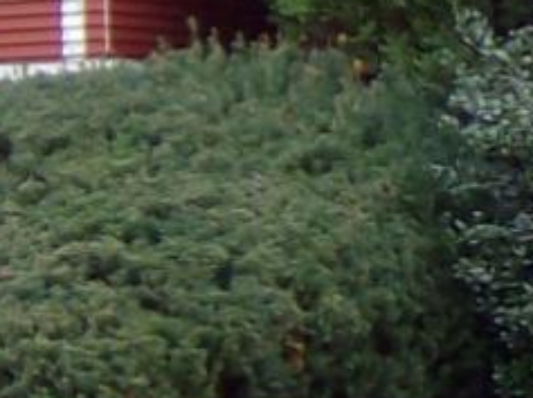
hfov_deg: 6.9
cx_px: 945
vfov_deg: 5.3
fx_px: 4305
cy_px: -126
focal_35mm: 280
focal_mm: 7.7
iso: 100
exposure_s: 1/176
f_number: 3.1
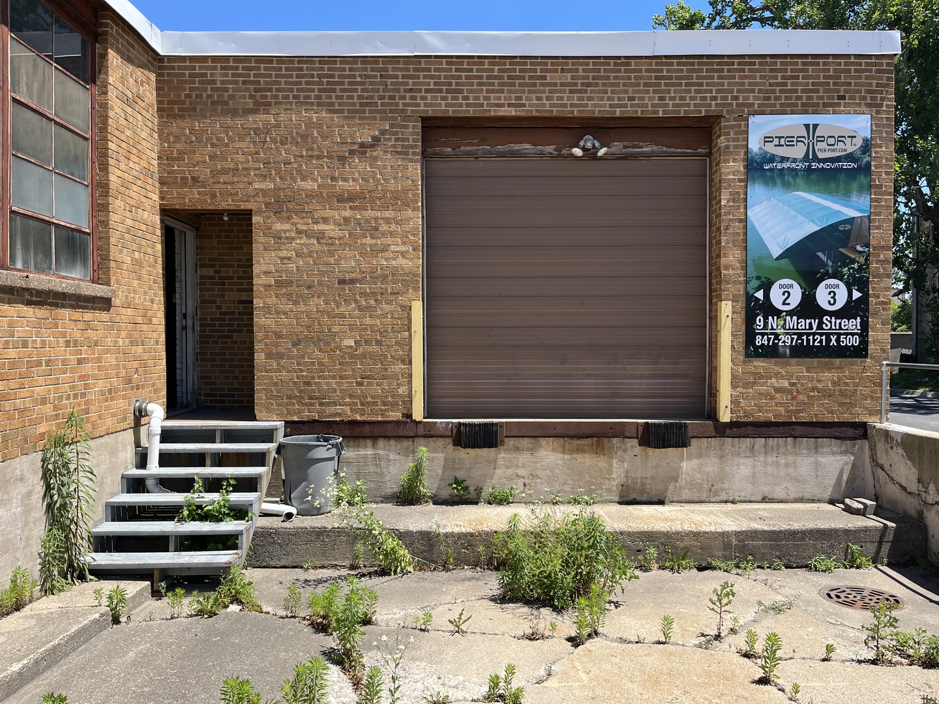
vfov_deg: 53.1
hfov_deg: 67.3
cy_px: 352
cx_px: 470
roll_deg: +0.4
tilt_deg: -1.7
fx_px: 705
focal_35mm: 26
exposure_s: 1/1923
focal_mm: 5.1
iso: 50
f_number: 1.6
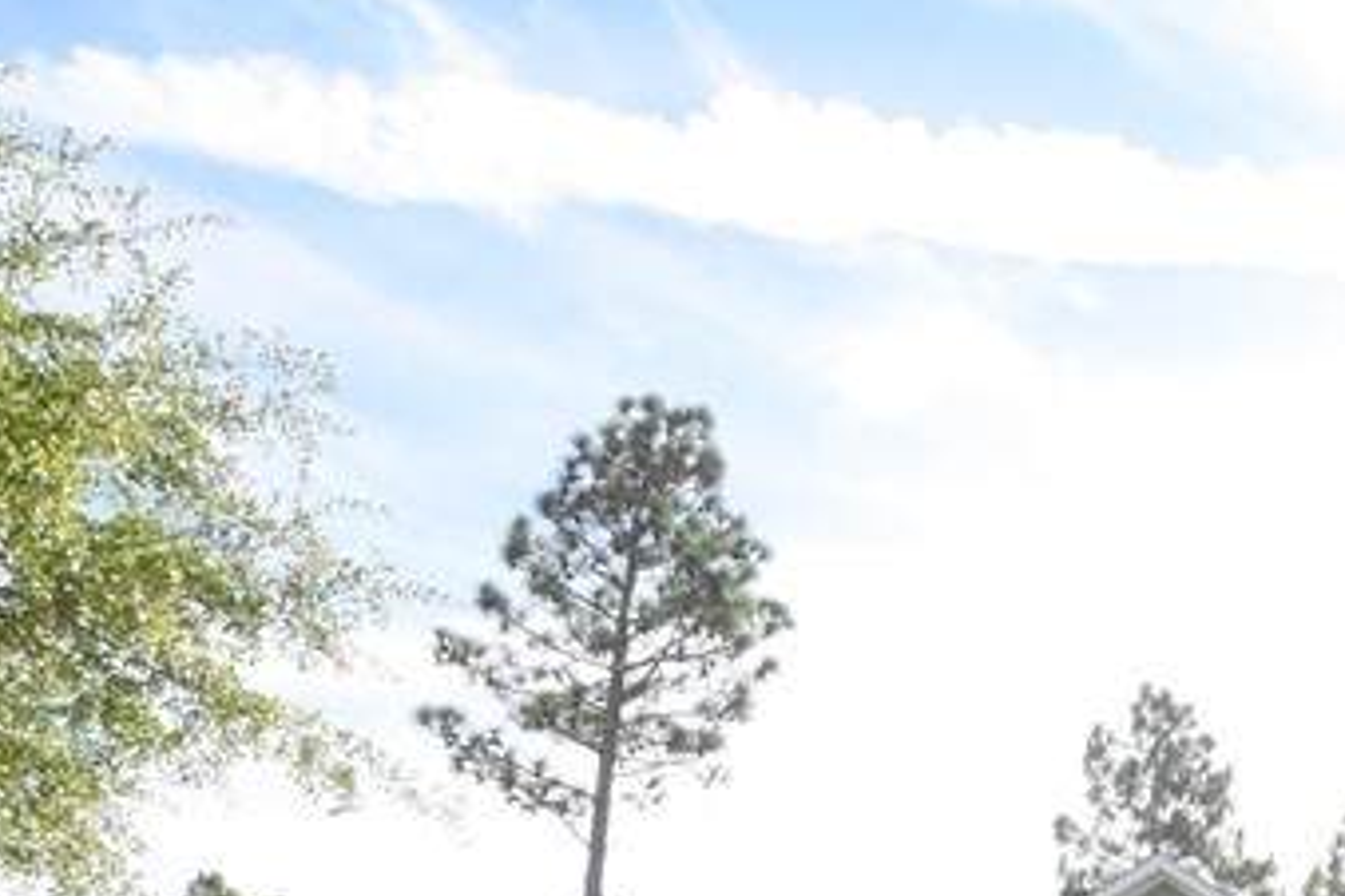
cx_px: 1680
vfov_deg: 23.5
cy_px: 1271
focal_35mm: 48
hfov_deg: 32.5
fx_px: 1793
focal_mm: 10
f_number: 14
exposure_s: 1/800
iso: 2000
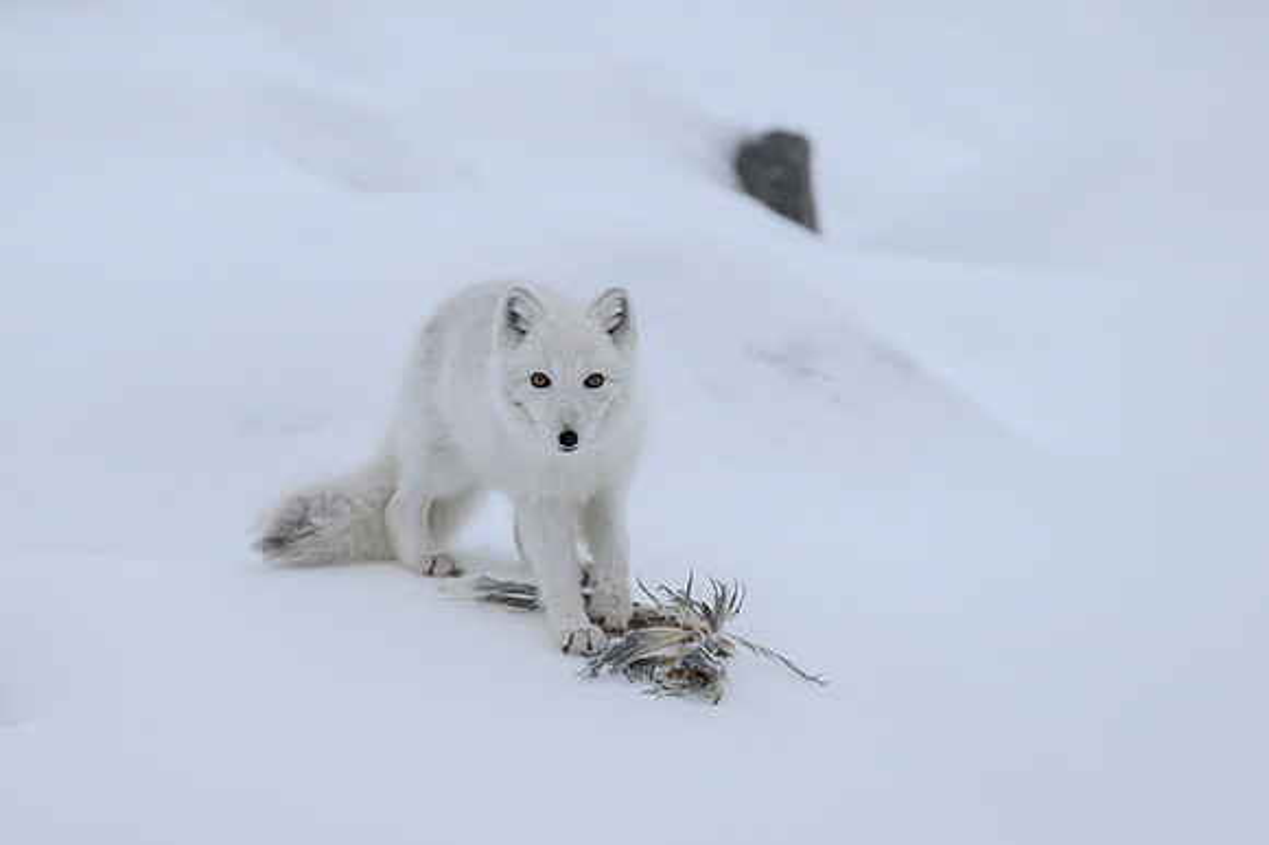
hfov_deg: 3.6
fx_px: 20471
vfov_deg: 2.4
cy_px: 311
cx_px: 467
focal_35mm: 581
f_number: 4
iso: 1600
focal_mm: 400
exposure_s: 1/800
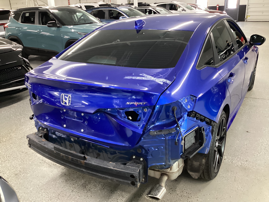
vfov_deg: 45.4
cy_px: 101
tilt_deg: -22.9
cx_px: 134
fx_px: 241
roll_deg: +2.7
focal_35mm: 31
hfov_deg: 58.4
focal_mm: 3.3
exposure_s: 1/40
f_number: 2.4
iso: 400
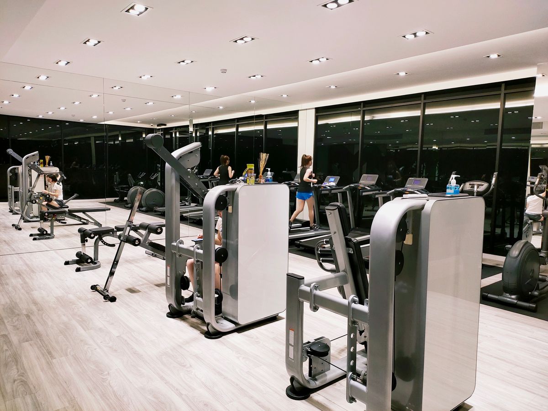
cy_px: 206
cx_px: 274
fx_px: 364
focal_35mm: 23
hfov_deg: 73.9
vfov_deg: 58.9
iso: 621
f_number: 1.79
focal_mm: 4.76
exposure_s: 1/100
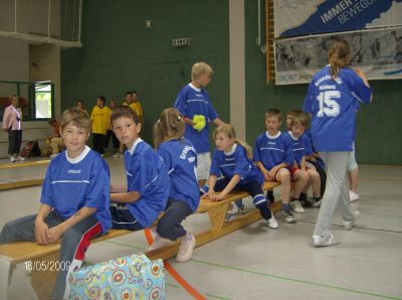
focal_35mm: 36
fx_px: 417
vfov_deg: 39.5
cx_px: 201
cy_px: 150
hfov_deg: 51.5
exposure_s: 1/60
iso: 200
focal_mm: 6
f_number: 2.8
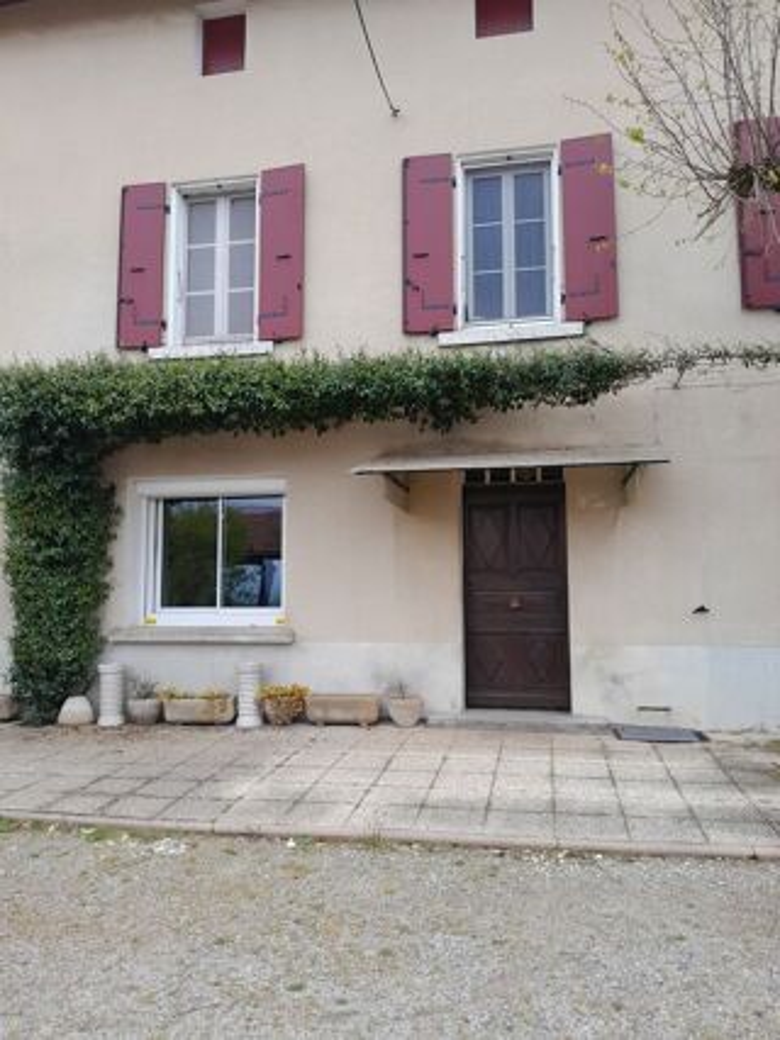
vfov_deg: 67.3
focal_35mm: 26
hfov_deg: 53.0
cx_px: 390
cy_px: 520
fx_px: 782
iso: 40
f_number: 1.8
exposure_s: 1/121
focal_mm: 3.98
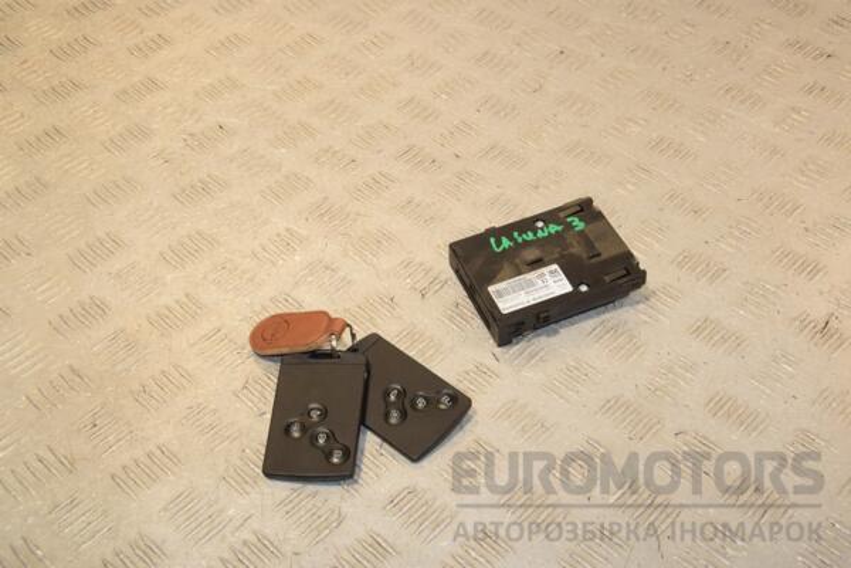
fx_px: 1205
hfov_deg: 38.9
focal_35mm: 51
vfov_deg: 26.5
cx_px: 426
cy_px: 284
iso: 800
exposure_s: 1/200
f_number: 8
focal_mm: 34
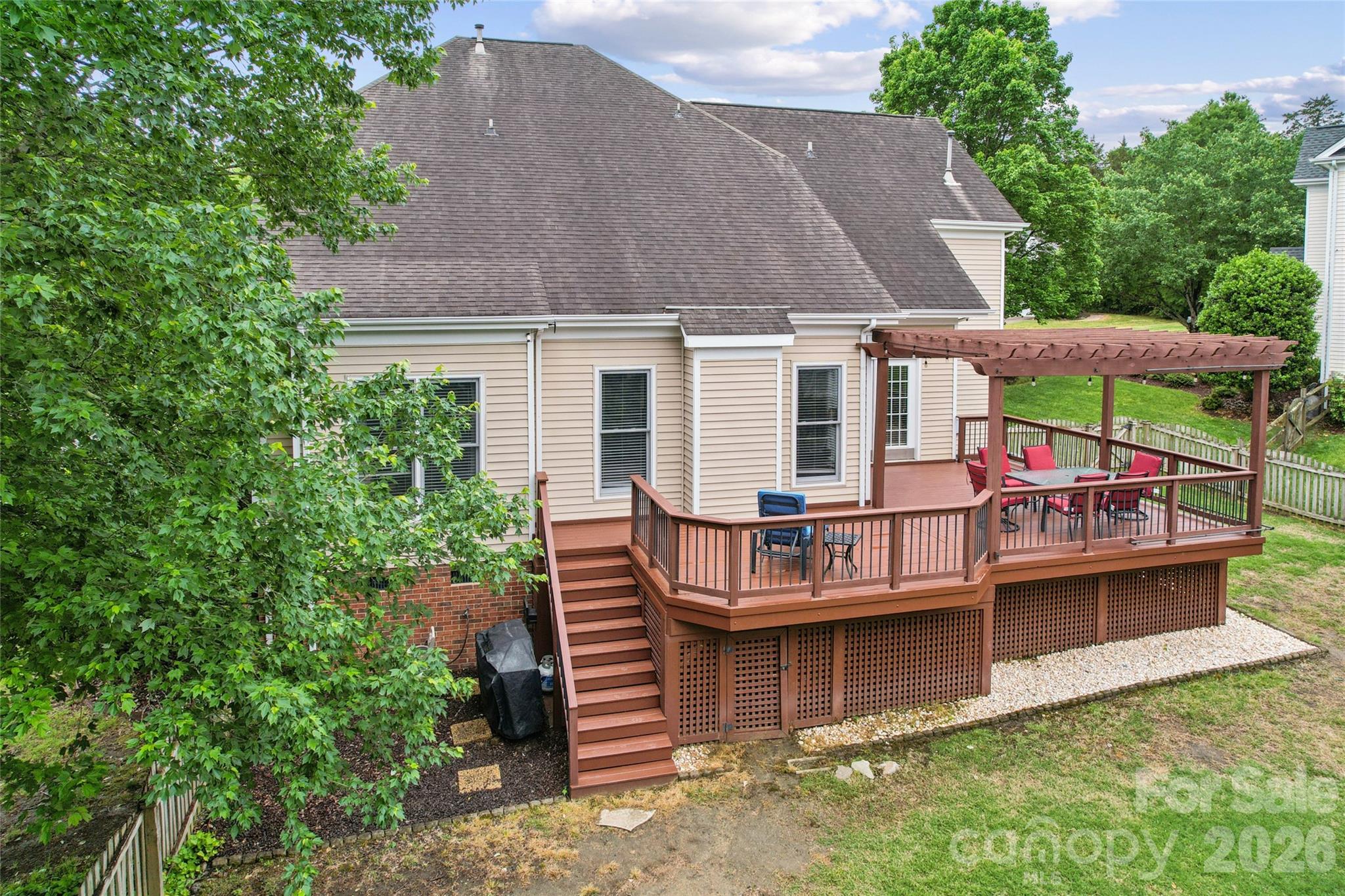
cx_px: 672
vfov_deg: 57.2
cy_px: 448
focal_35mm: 22
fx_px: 822
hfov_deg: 78.6
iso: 100
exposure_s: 1/60
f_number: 2.8
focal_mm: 8.4
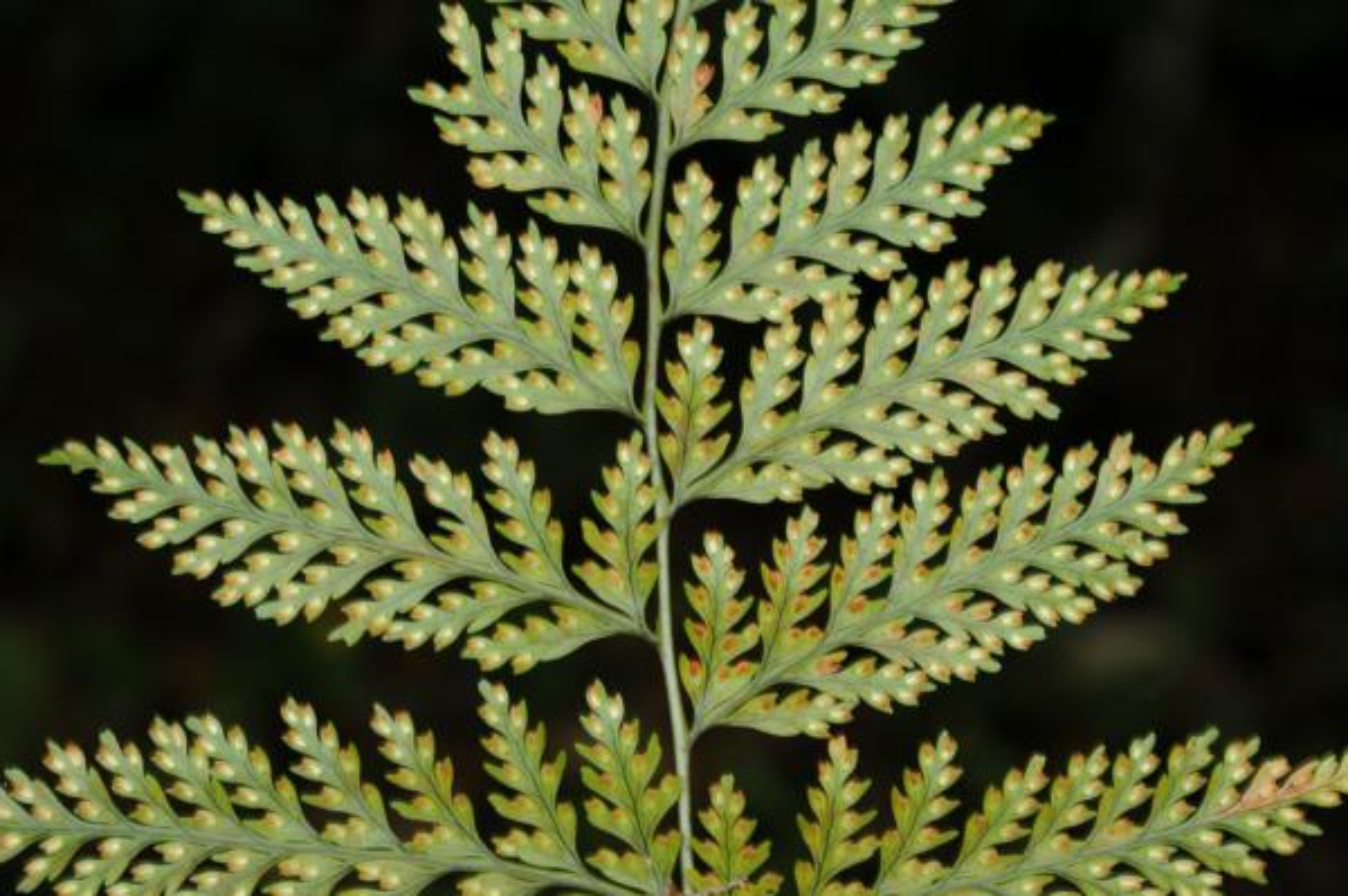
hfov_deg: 22.6
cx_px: 674
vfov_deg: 15.2
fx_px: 3367
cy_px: 448
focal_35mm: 90
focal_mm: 60
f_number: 11
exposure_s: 1/60
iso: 200
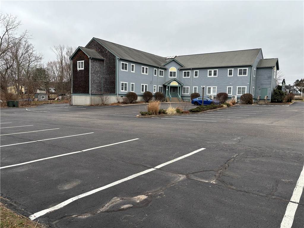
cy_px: 114
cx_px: 152
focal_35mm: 26
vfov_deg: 53.1
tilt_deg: -4.7
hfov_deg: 67.3
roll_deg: -2.4
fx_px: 228
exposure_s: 1/591
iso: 50
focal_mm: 5.96
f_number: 1.6
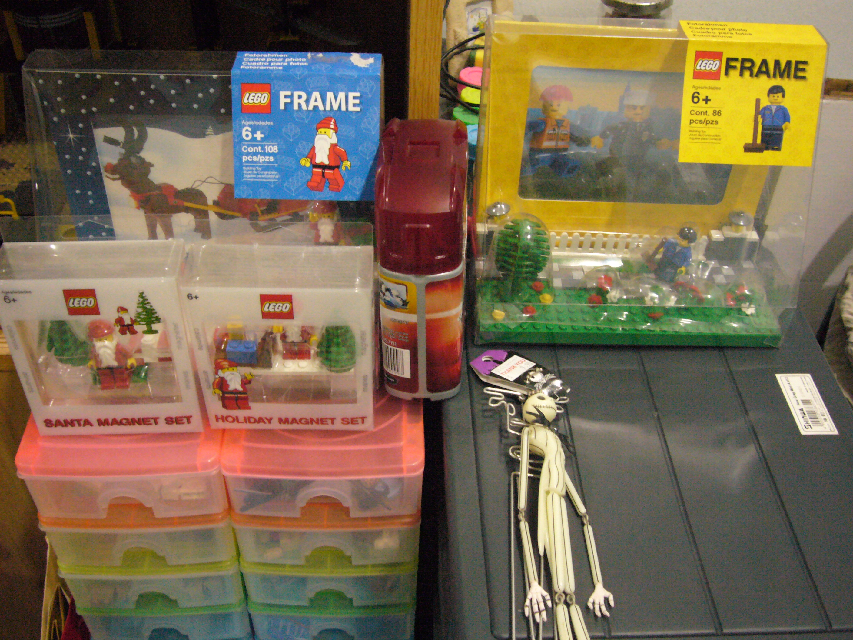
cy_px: 320
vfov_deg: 40.7
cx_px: 426
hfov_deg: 52.6
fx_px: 862
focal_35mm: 35
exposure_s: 1/13
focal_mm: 5.7
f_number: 3
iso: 400
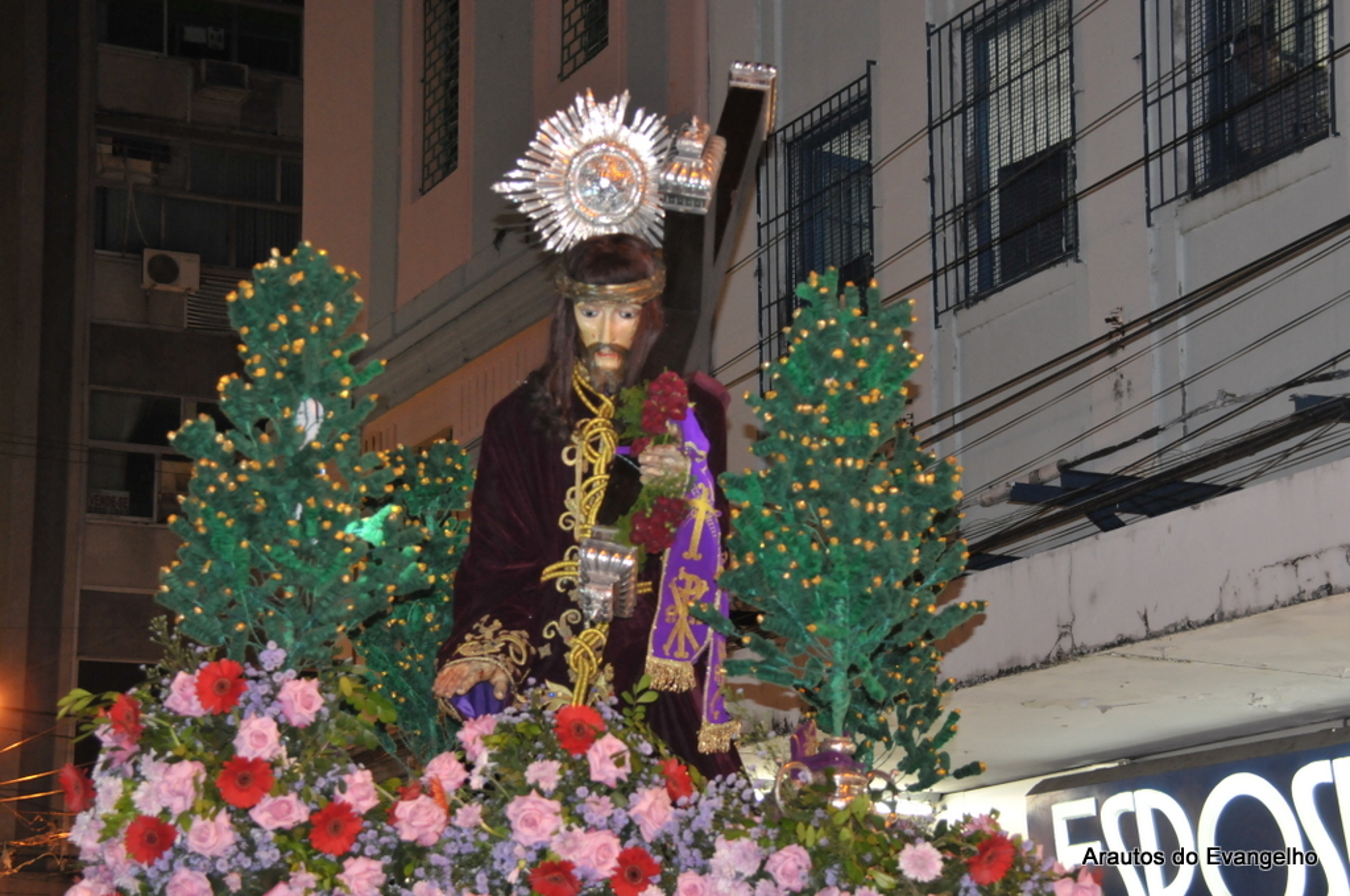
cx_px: 675
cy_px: 448
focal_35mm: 78
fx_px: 2921
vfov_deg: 17.4
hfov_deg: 26.0
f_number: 5.3
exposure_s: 1/20
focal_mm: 52
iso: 800
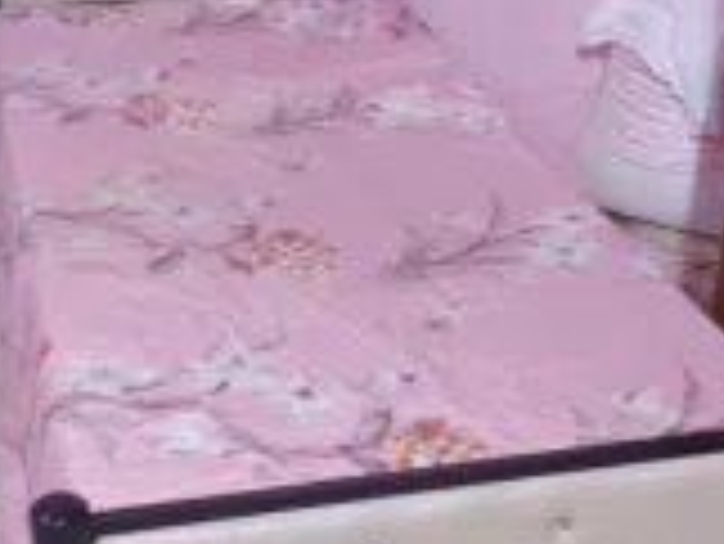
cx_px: 351
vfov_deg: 25.7
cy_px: 315
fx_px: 1193
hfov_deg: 33.8
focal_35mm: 57
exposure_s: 1/50
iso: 762
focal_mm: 4.11
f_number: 1.6
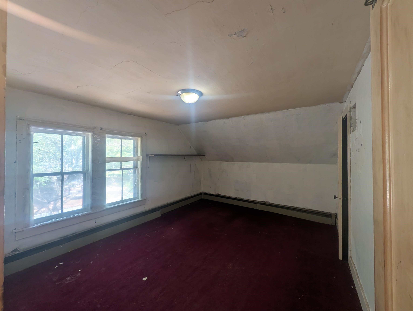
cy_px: 156
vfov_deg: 94.6
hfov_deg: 110.5
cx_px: 206
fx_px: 143
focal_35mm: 12
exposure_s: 1/60
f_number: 1.7
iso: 55
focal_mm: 2.02
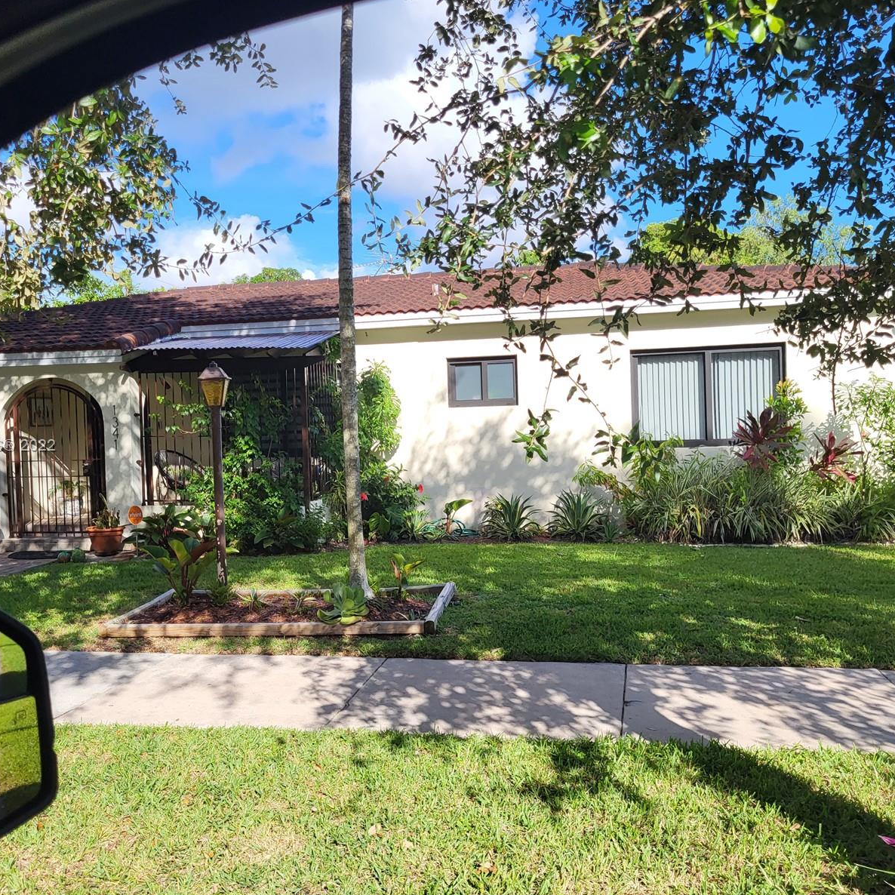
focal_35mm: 31
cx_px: 418
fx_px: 907
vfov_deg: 52.5
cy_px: 447
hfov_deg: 52.5
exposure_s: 1/1521
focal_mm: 5.4
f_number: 1.8
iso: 40
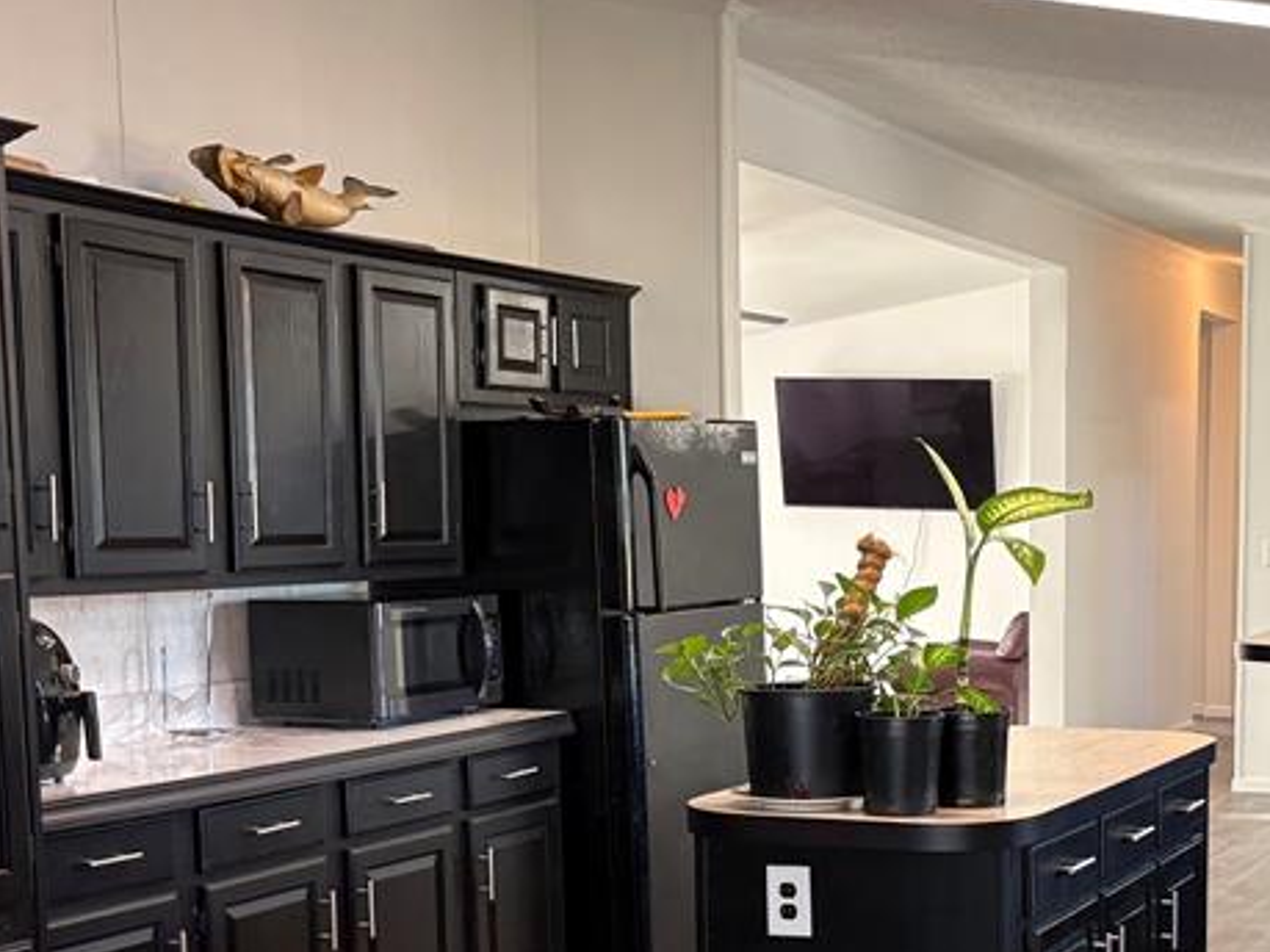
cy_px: 744
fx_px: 2127
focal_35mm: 58
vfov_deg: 24.9
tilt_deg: -6.3
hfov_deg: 31.8
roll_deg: +0.7
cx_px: 1121
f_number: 1.6
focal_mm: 5.96
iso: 160
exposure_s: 1/60
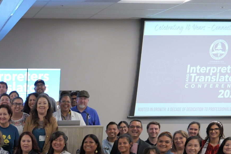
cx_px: -28
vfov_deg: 19.1
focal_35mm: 64
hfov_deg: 28.3
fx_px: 411
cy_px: 220
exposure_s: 1/60
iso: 2000
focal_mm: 20
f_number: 6.3
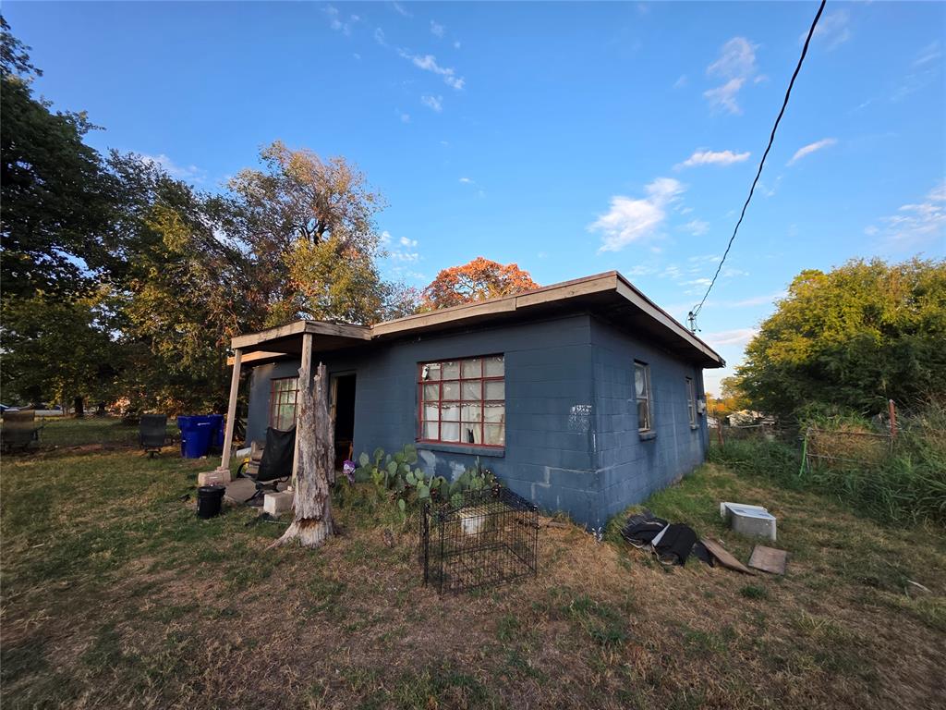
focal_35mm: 13
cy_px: 355
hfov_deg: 106.2
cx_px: 473
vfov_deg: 89.9
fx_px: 355
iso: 40
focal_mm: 2.2
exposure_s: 1/358
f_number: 1.9
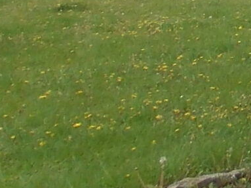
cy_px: -191
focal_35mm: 187
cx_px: 646
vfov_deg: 7.6
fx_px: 1356
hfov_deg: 9.2
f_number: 2.7
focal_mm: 4
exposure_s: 1/400
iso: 80
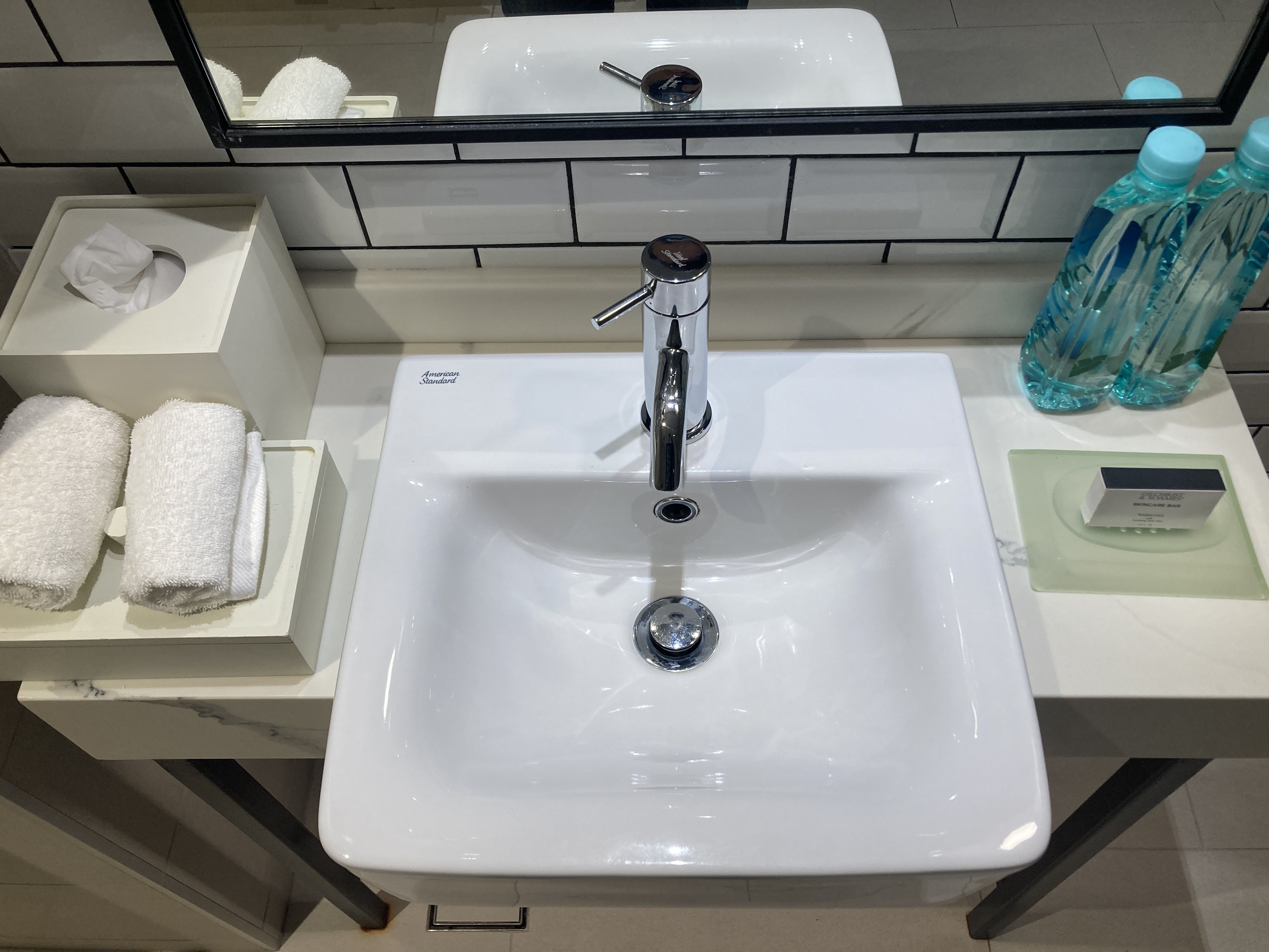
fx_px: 1026
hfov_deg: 63.4
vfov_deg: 49.7
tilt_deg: -56.7
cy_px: 476
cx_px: 634
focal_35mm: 28
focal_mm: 3.99
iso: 50
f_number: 1.8
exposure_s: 1/100
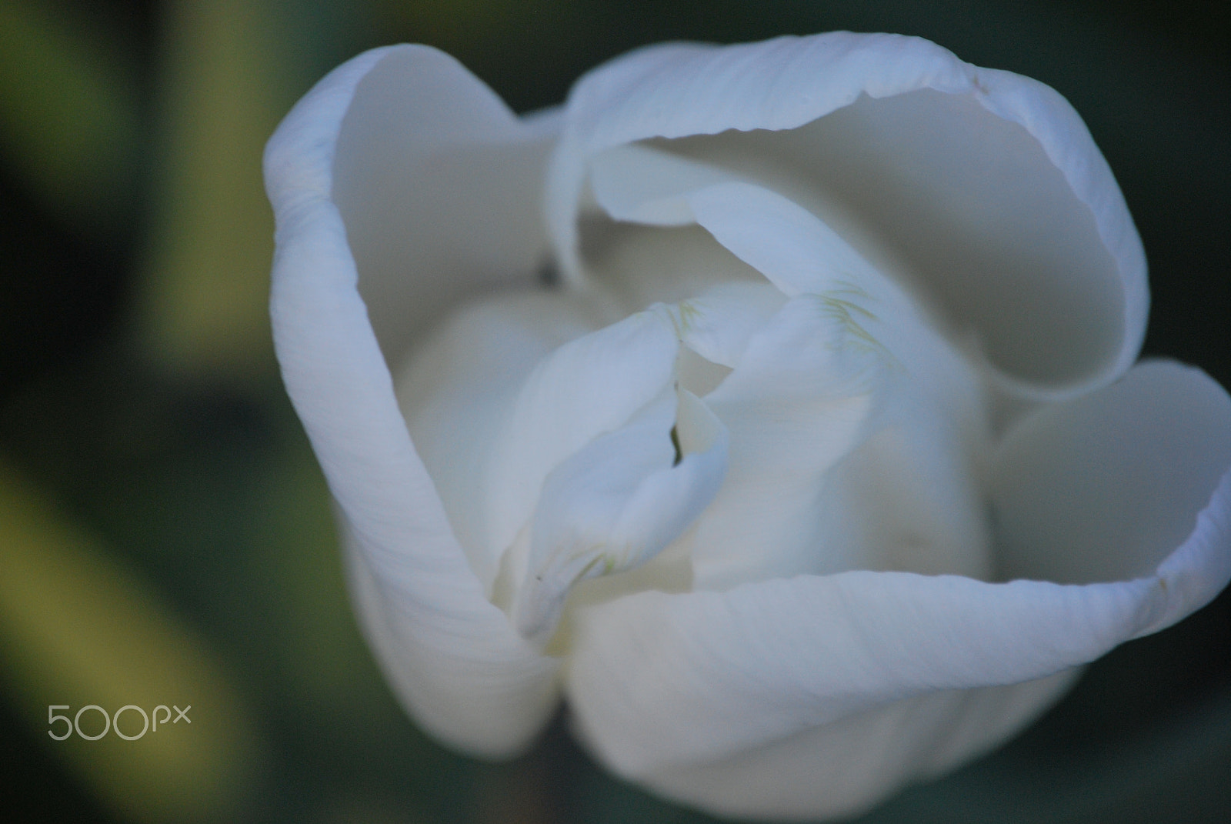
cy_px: 412
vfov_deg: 4.6
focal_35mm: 300
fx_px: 10270
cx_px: 616
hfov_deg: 6.9
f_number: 5.6
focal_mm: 200
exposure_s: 1/125
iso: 400
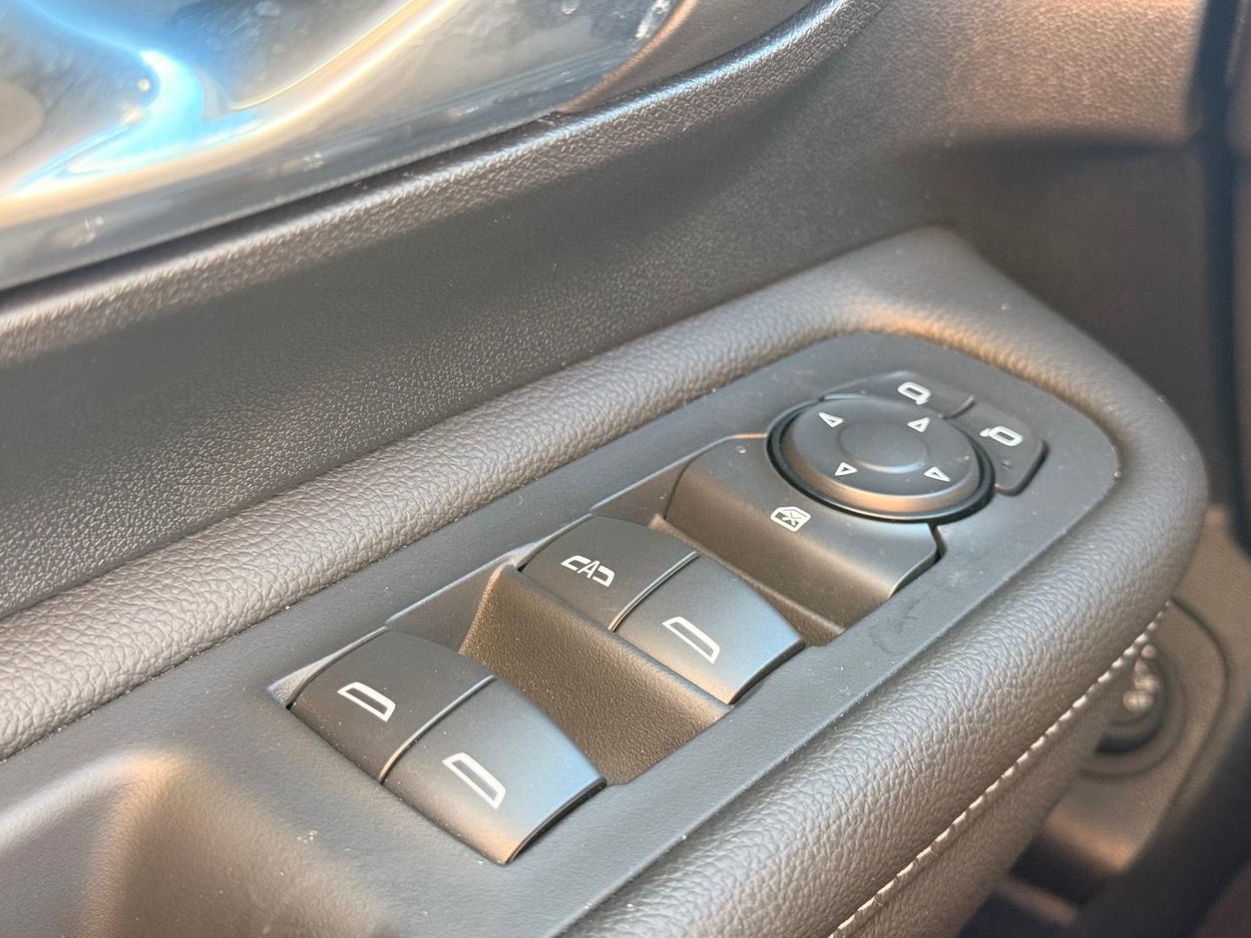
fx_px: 1770
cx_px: 631
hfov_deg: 38.9
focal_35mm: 49
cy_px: 468
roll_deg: -0.4
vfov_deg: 29.7
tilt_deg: -31.4
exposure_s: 1/53
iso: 250
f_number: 1.78
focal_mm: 6.76
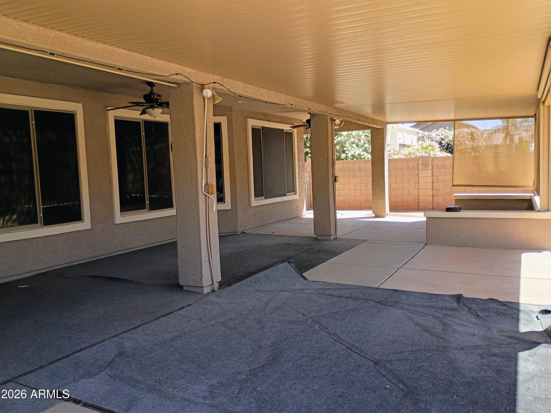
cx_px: 276
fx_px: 462
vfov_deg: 48.2
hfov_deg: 61.7
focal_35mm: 29
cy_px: 206
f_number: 1.8
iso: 100
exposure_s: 1/167
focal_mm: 4.27
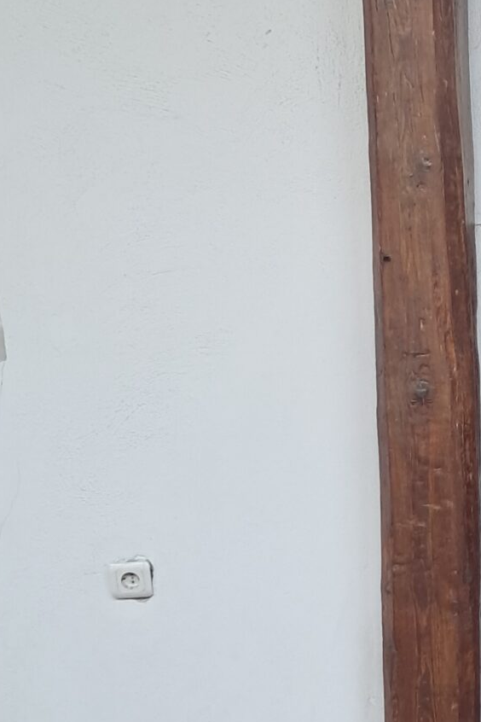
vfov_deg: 23.9
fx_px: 1703
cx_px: 768
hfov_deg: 14.7
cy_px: 446
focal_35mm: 85
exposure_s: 1/50
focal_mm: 4
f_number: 1.8
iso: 100
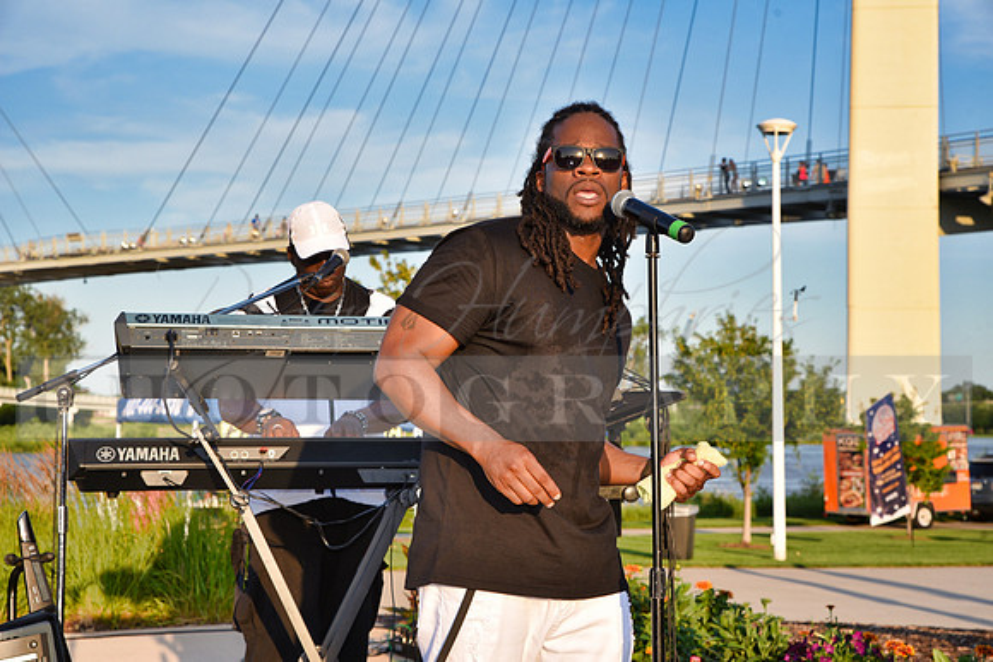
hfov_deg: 28.8
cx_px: 496
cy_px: 331
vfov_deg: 19.5
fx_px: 1931
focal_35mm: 70
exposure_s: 1/200
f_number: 8
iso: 200
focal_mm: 70
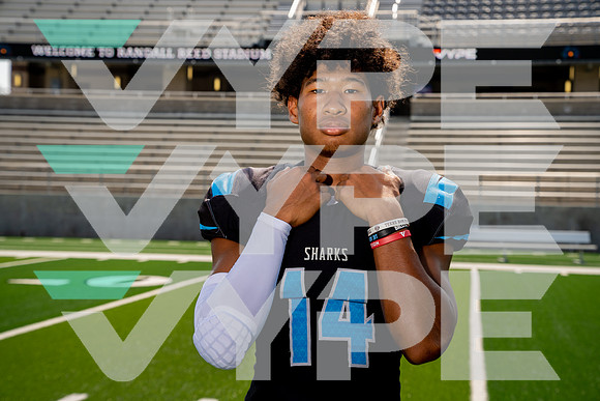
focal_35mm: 70
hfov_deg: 28.8
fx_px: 1167
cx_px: 300
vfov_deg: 19.5
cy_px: 200
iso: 100
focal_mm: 70
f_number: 7.1
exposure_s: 1/250
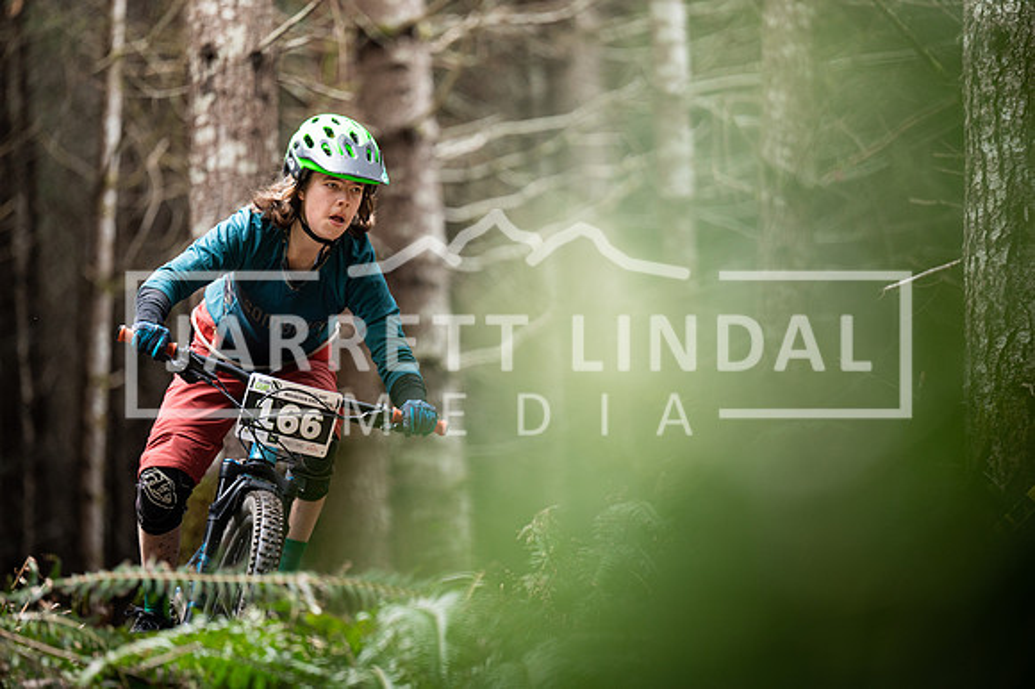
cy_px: 344
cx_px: 518
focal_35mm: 180
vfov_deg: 7.6
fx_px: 5172
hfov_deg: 11.4
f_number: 2.8
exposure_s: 1/1000
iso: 1000
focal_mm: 180
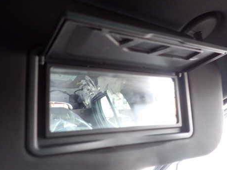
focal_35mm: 33
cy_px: 86
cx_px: 140
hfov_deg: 54.8
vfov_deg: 42.9
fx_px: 216
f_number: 2
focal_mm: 4.5
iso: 200
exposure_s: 1/40
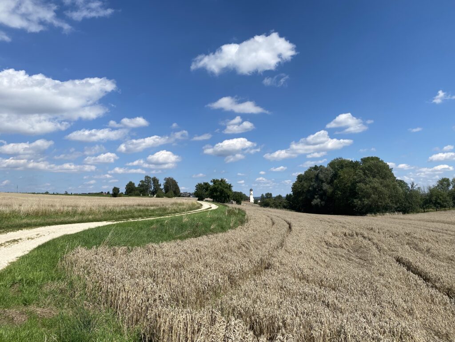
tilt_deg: +5.4
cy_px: 171
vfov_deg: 53.1
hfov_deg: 67.3
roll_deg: -0.1
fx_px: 342
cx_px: 228
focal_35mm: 26
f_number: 1.8
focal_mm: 4.25
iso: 32
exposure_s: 1/4115
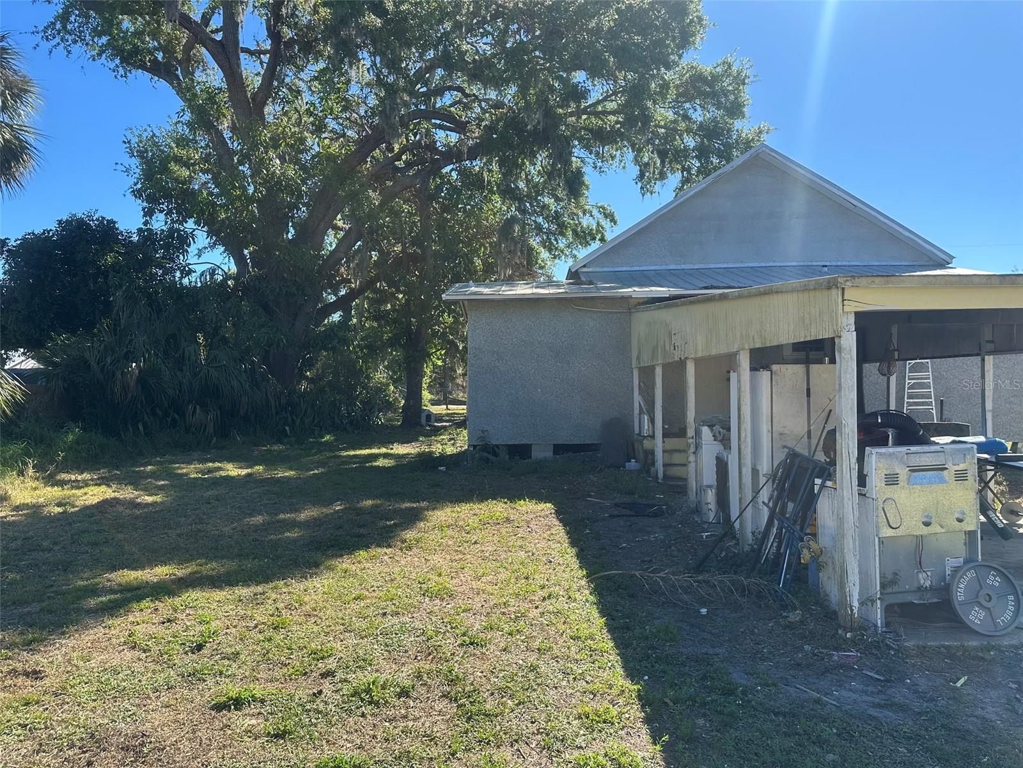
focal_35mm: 24
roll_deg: +1.9
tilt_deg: +0.9
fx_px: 709
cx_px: 512
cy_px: 384
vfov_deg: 56.8
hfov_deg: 71.6
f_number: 1.78
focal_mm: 6.86
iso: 80
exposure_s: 1/1779
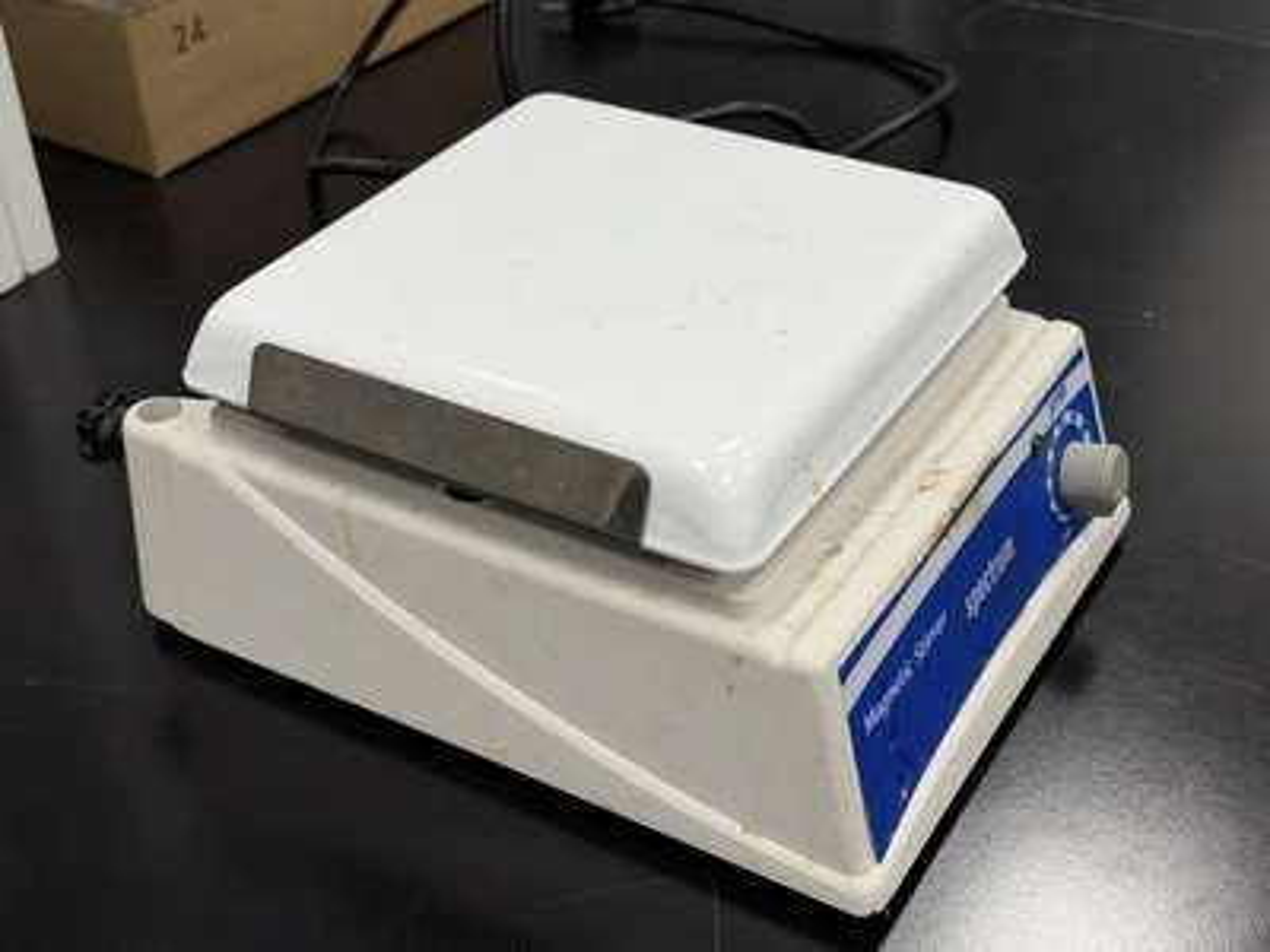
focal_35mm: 48
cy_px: 476
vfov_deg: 30.3
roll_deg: +3.0
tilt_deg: -36.3
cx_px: 635
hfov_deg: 39.7
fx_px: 1761
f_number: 1.78
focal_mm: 6.76
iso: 100
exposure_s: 1/120
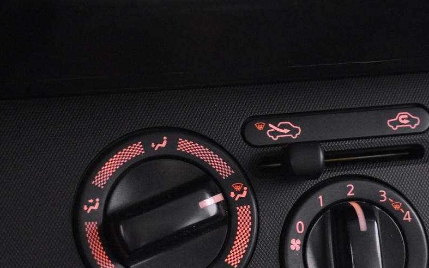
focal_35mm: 107
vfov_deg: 12.2
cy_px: 223
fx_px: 1251
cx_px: 309
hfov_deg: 19.4
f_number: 4.5
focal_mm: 34
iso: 3200
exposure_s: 1/15
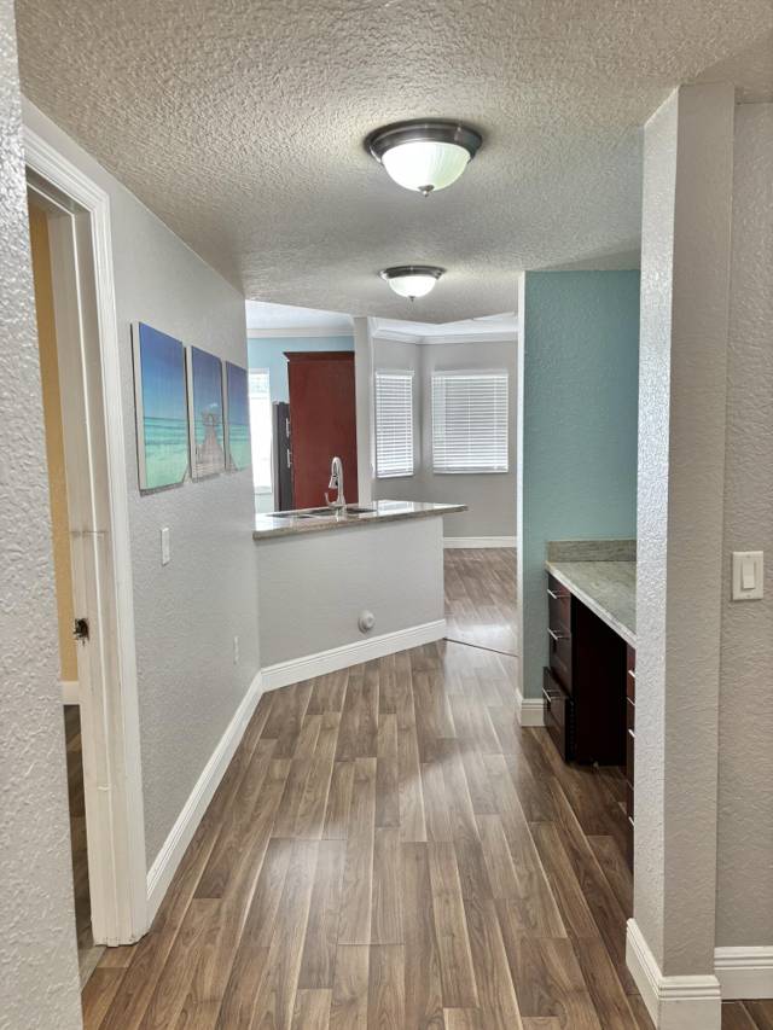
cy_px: 515
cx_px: 386
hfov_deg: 53.1
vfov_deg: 67.3
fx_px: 774
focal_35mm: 26
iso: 80
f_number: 1.6
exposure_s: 1/60
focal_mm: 5.96
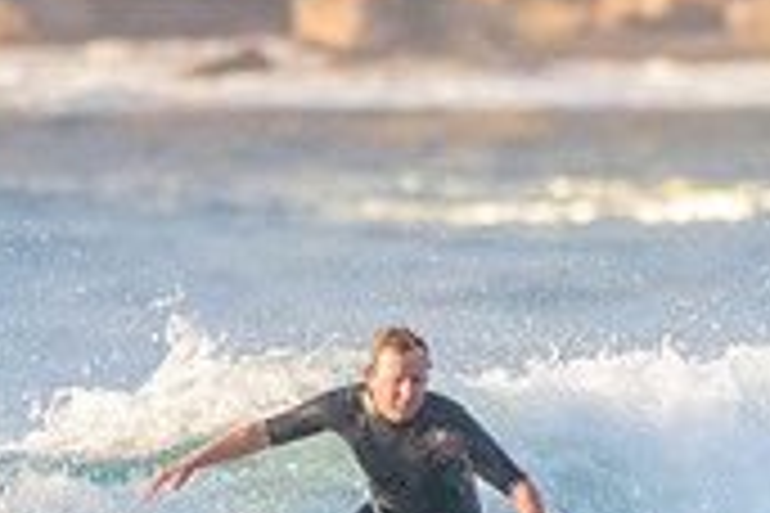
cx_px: 442
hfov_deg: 1.0
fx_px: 44507
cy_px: 716
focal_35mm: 2081
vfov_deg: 0.7
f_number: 5.6
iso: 1250
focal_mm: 500
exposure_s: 1/2000
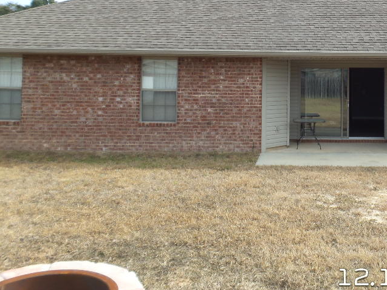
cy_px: 67
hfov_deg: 48.2
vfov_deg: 37.5
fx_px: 413
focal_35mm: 37
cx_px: 291
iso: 100
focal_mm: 4.1
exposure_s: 1/500
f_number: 3.5
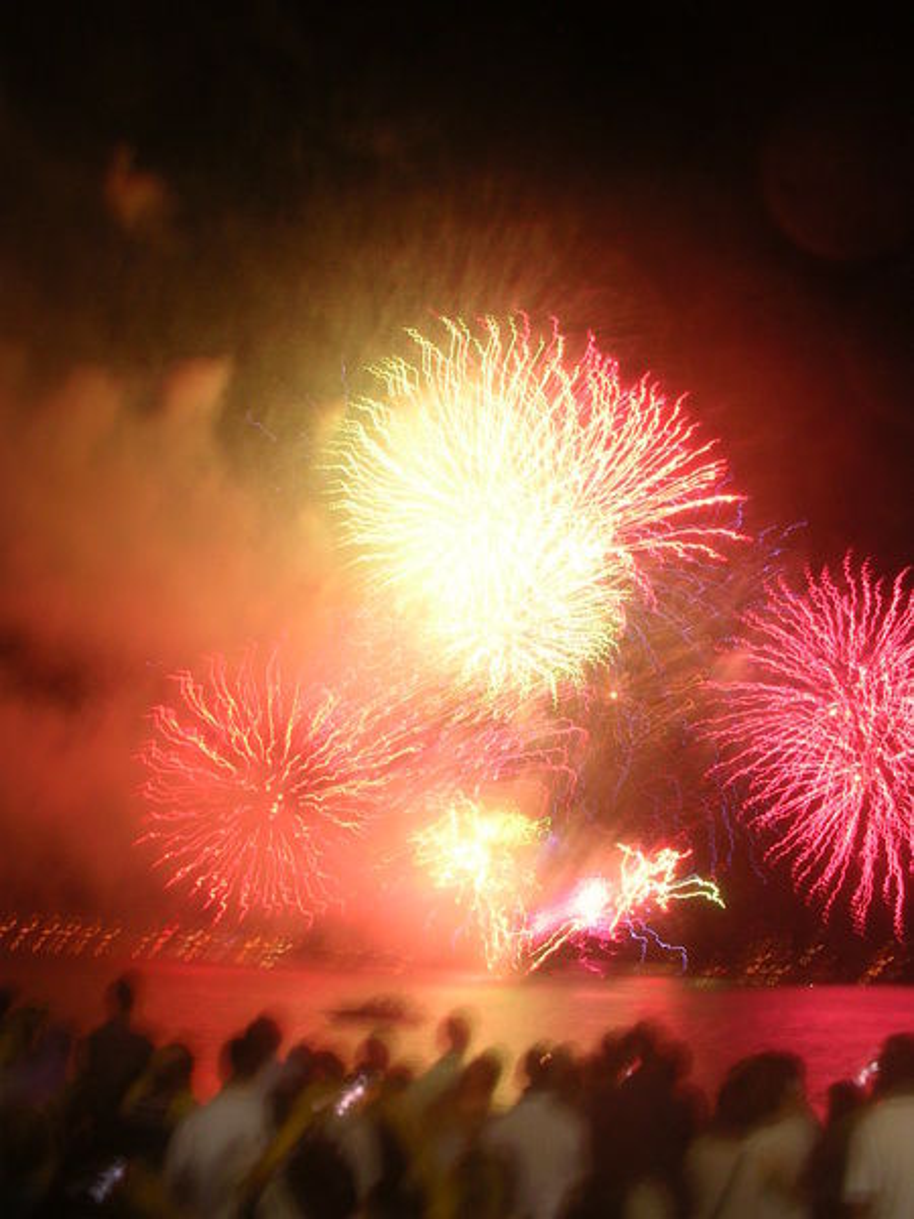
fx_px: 1338
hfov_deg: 37.7
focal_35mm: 38
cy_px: 610
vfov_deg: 49.0
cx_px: 457
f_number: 5.6
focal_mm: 5.8
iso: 50
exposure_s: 4
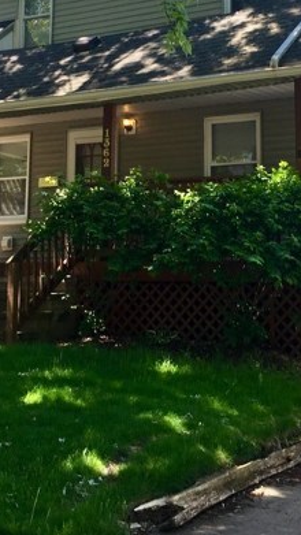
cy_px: 108
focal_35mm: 62
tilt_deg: +11.3
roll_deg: -1.0
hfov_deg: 19.4
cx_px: 150
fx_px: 880
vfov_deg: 32.9
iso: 25
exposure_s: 1/288
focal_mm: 4.15
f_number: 2.2
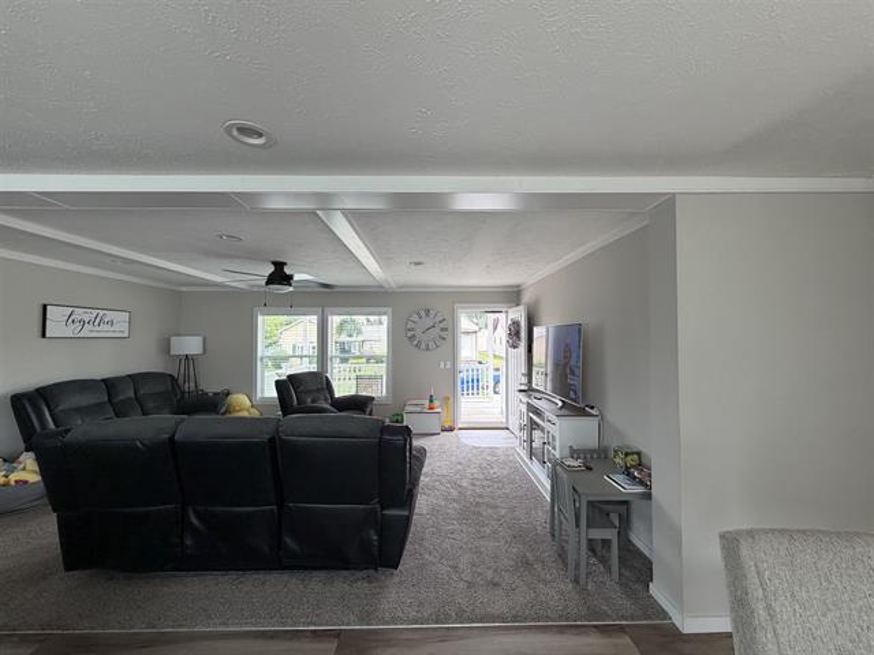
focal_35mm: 14
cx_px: 437
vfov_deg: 85.7
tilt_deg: +1.3
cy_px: 328
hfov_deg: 102.1
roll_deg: +0.3
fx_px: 353
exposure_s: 1/121
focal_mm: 2.22
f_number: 2.2
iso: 160
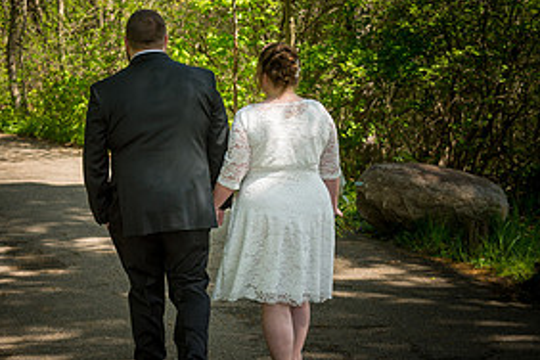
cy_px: 193
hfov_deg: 18.7
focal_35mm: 107
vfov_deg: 12.8
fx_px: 1605
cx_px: 44
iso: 100
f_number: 4.8
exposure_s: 1/250
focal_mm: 52
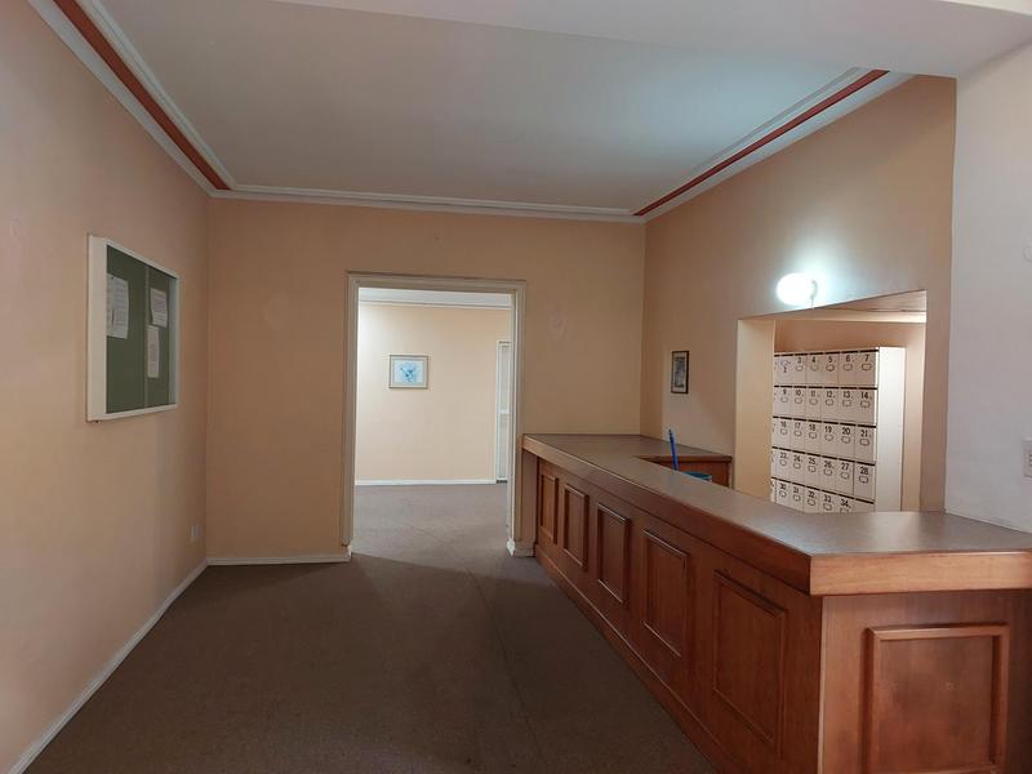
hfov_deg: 73.9
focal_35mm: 23
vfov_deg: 58.9
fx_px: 686
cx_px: 516
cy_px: 387
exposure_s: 1/50
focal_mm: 5.06
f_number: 1.8
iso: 320
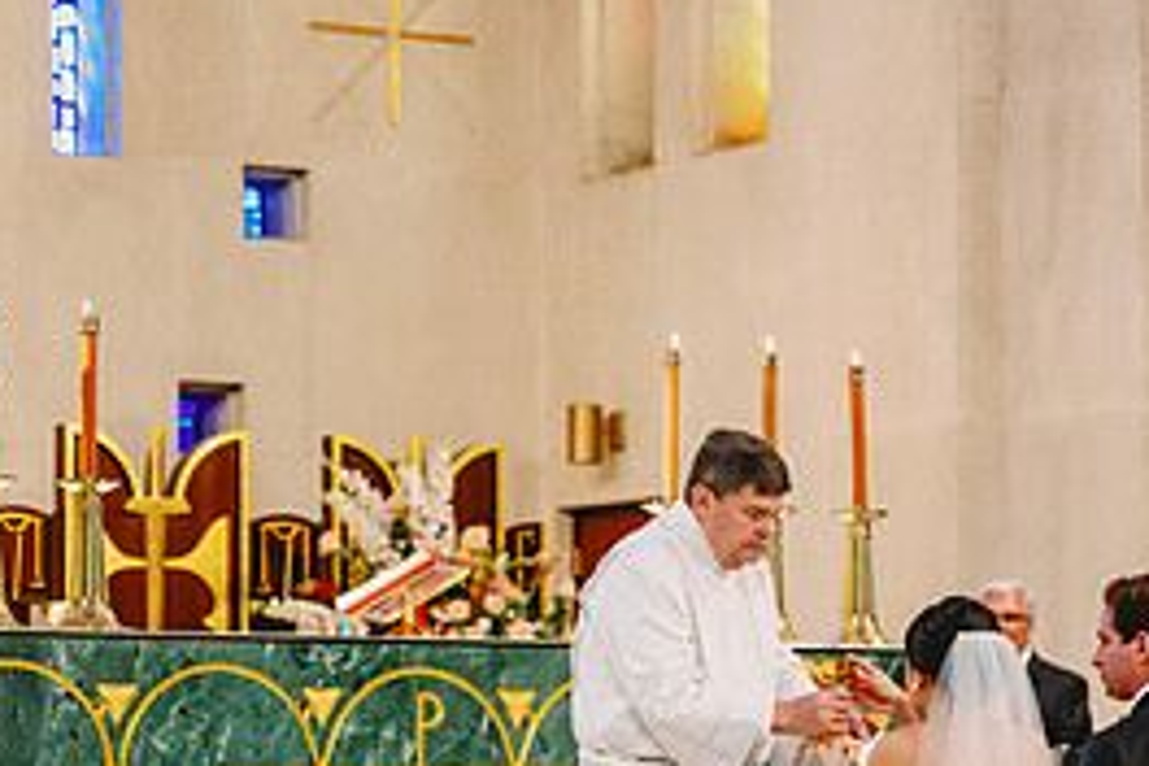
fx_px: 4915
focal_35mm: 154
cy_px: 790
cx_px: 897
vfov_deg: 8.9
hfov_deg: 13.3
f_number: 2.8
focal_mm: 70
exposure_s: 1/160
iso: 1600
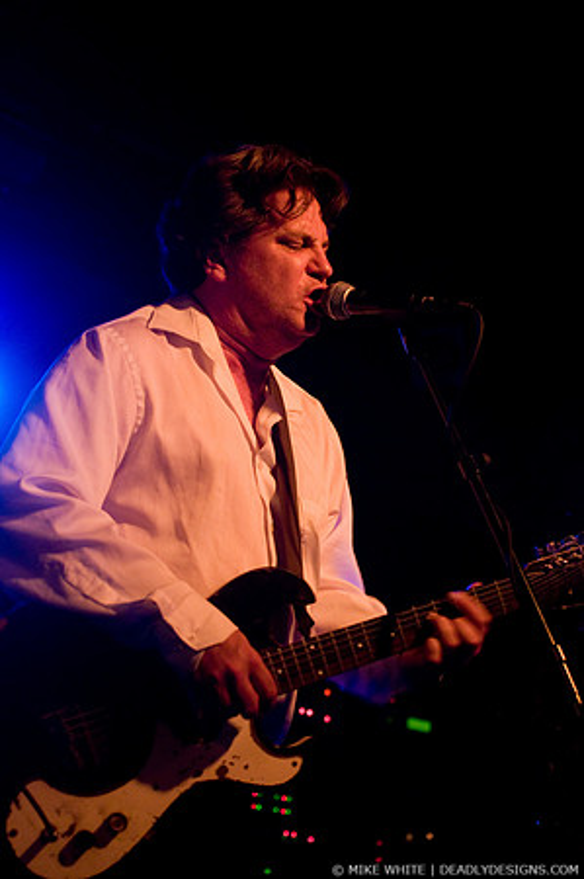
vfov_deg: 30.5
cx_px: 292
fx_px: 1610
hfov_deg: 20.6
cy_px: 440
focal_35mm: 66
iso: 800
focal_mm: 44
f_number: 2.8
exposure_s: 1/30
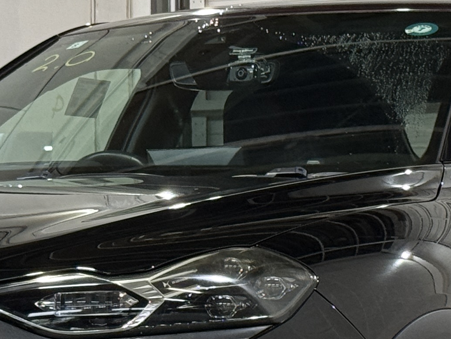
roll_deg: +0.1
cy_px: 257
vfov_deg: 7.9
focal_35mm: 188
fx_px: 2450
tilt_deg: +0.9
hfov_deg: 10.5
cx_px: 188
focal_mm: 6.76
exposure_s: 1/60
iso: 125
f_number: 1.78
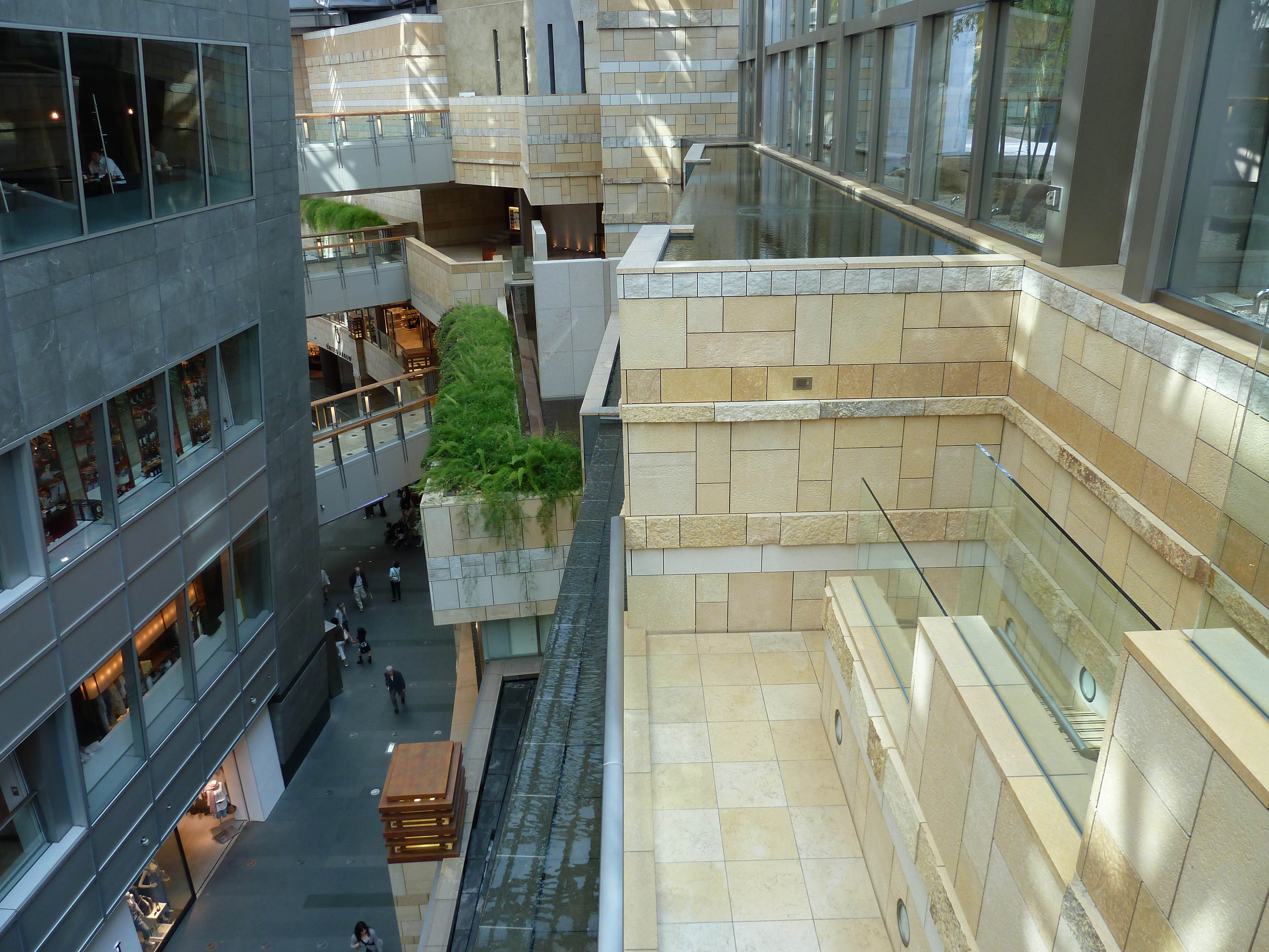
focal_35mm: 25
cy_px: 476
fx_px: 916
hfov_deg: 69.4
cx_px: 634
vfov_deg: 54.9
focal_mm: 4.1
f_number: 3.3
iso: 80
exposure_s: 1/40
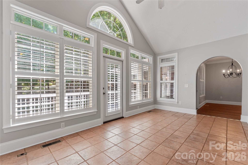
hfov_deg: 99.3
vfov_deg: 76.2
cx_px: 124
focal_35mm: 15
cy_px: 82
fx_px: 105
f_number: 10
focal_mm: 15.3
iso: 160
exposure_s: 1/25
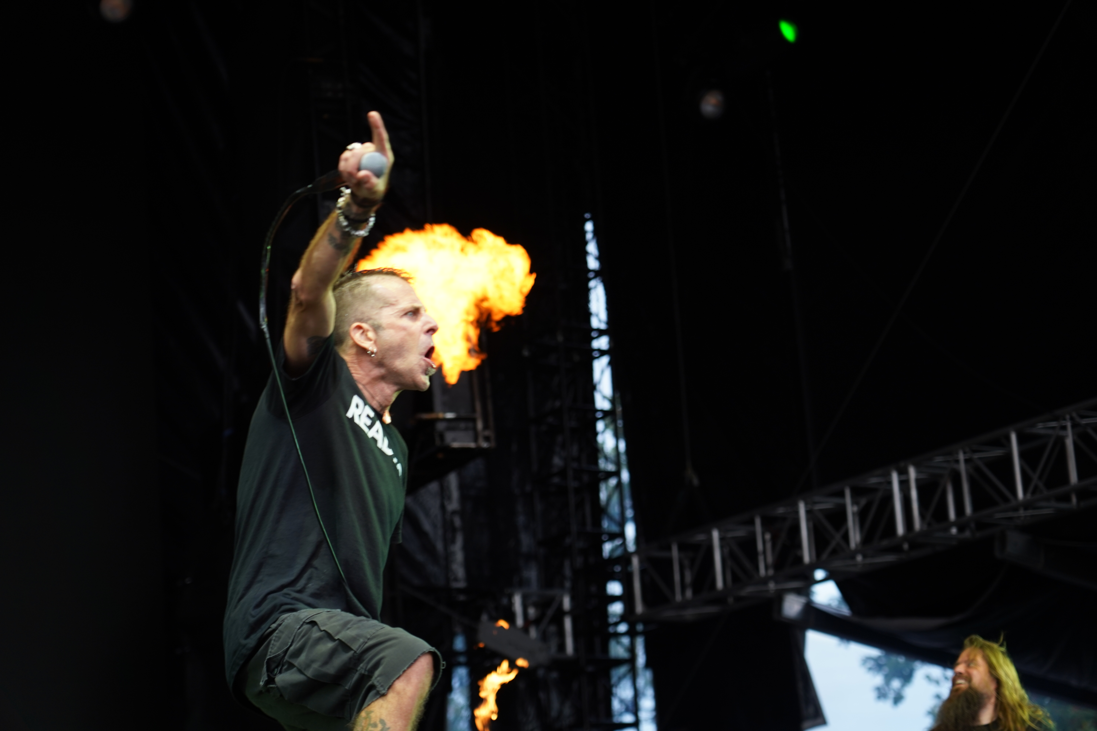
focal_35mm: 90
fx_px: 2742
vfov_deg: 15.2
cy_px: 366
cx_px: 548
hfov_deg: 22.6
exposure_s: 1/100
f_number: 4
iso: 320
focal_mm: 90
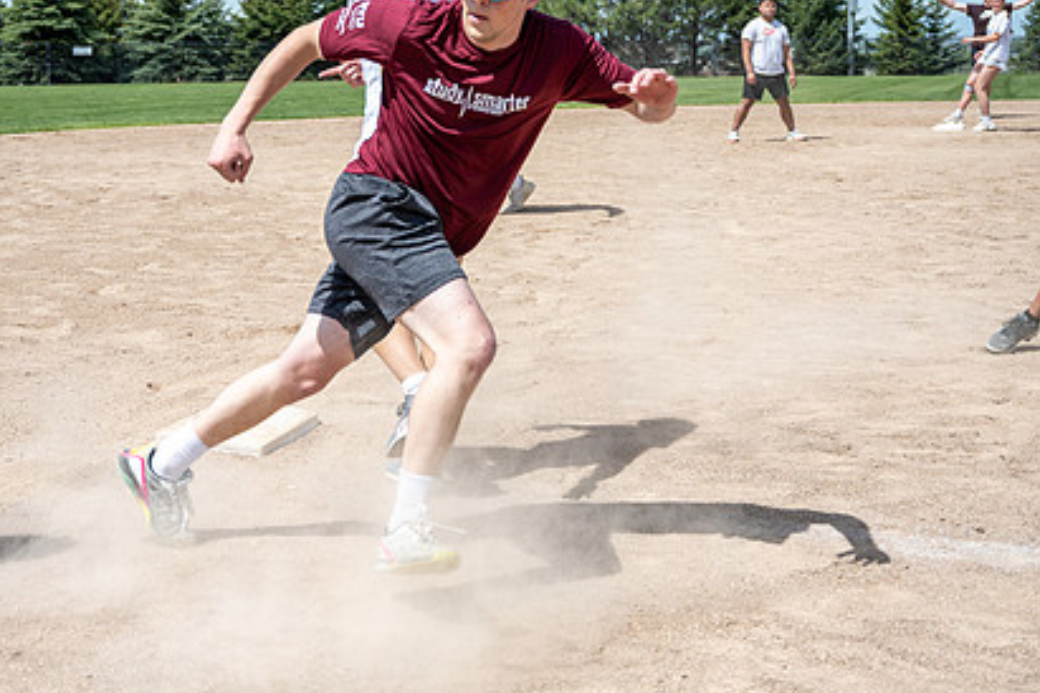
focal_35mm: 59
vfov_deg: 23.0
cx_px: 455
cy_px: 282
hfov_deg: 33.9
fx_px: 1704
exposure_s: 1/2000
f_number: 4
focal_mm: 41
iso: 100
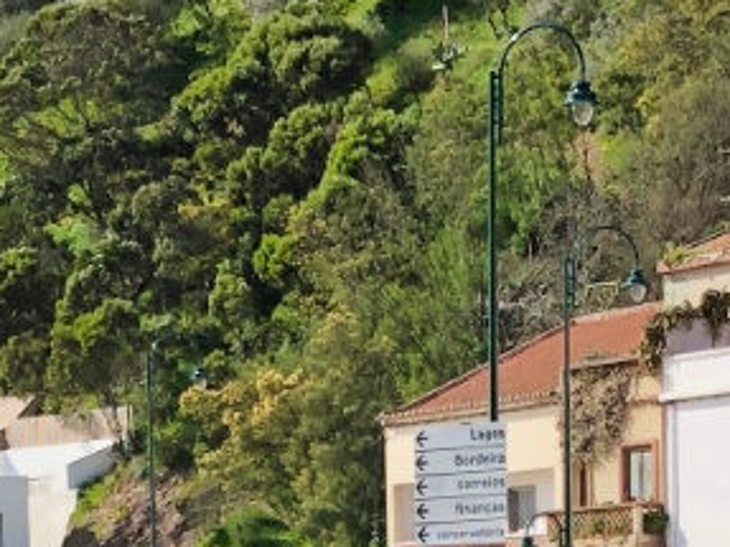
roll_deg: +2.2
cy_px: 1117
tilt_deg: -8.2
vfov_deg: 8.9
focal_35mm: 156
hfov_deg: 12.7
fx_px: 3288
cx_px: 247
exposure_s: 1/1297
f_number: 1.8
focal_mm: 4
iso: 20
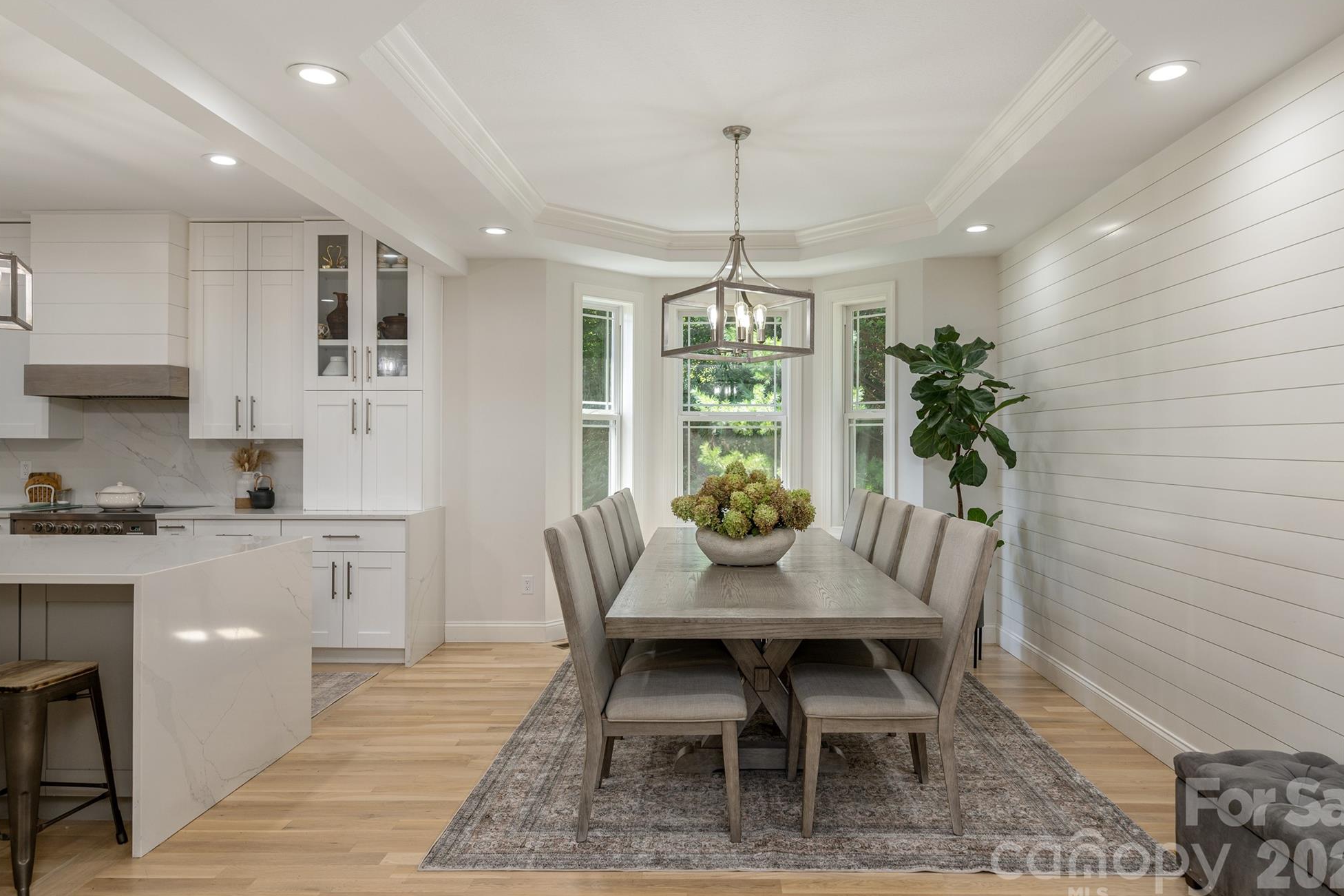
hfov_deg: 81.2
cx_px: 700
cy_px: 442
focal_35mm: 21
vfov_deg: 59.5
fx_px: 784
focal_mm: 20
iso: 320
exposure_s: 1/60
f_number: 7.1
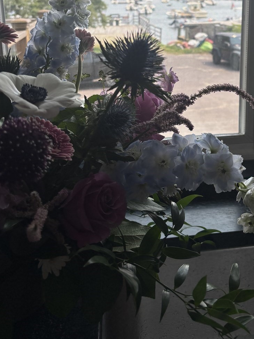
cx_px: 178
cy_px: 79
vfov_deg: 44.1
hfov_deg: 34.7
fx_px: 401
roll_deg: +0.1
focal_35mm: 41
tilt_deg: -13.3
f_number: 1.6
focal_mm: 5.96
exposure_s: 1/1007
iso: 50
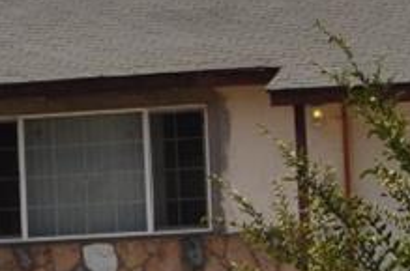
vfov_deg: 5.5
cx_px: 564
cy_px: -8
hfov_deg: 8.2
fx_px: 2807
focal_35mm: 247
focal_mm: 24
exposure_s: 1/400
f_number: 10
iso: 200
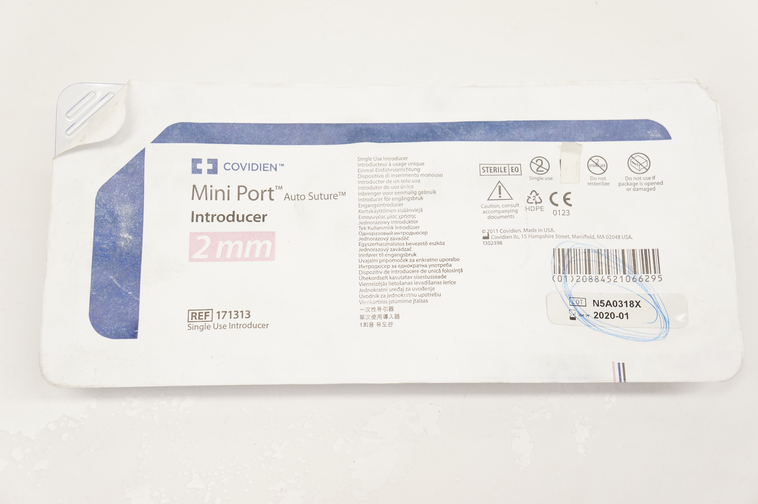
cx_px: 379
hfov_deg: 38.9
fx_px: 1073
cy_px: 252
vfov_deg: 26.4
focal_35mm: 51
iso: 800
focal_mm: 34
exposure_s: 1/100
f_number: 7.1
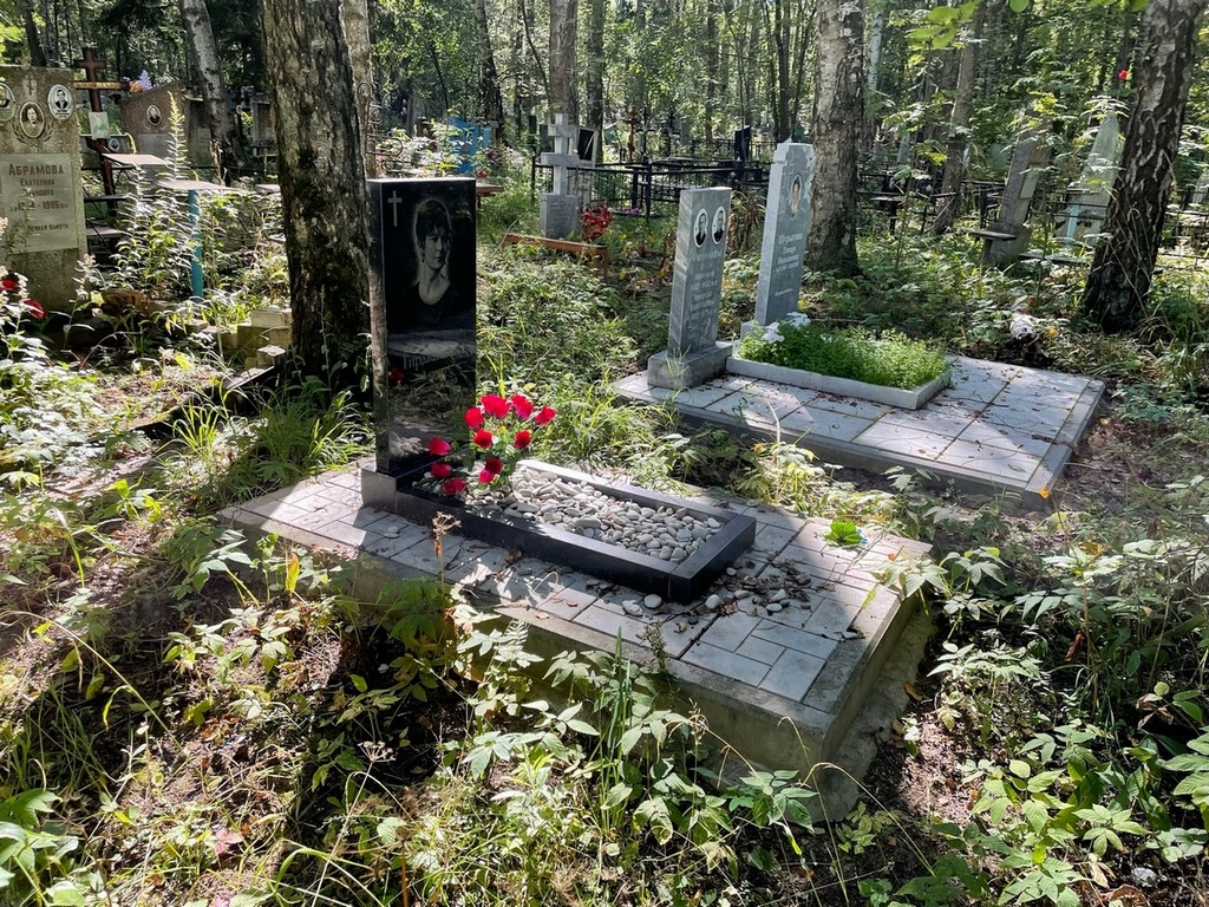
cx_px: 604
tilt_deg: -20.1
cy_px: 454
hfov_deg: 67.3
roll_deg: -4.2
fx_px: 908
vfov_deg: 53.1
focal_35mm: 26
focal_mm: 4.2
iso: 32
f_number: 1.6
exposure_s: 1/409
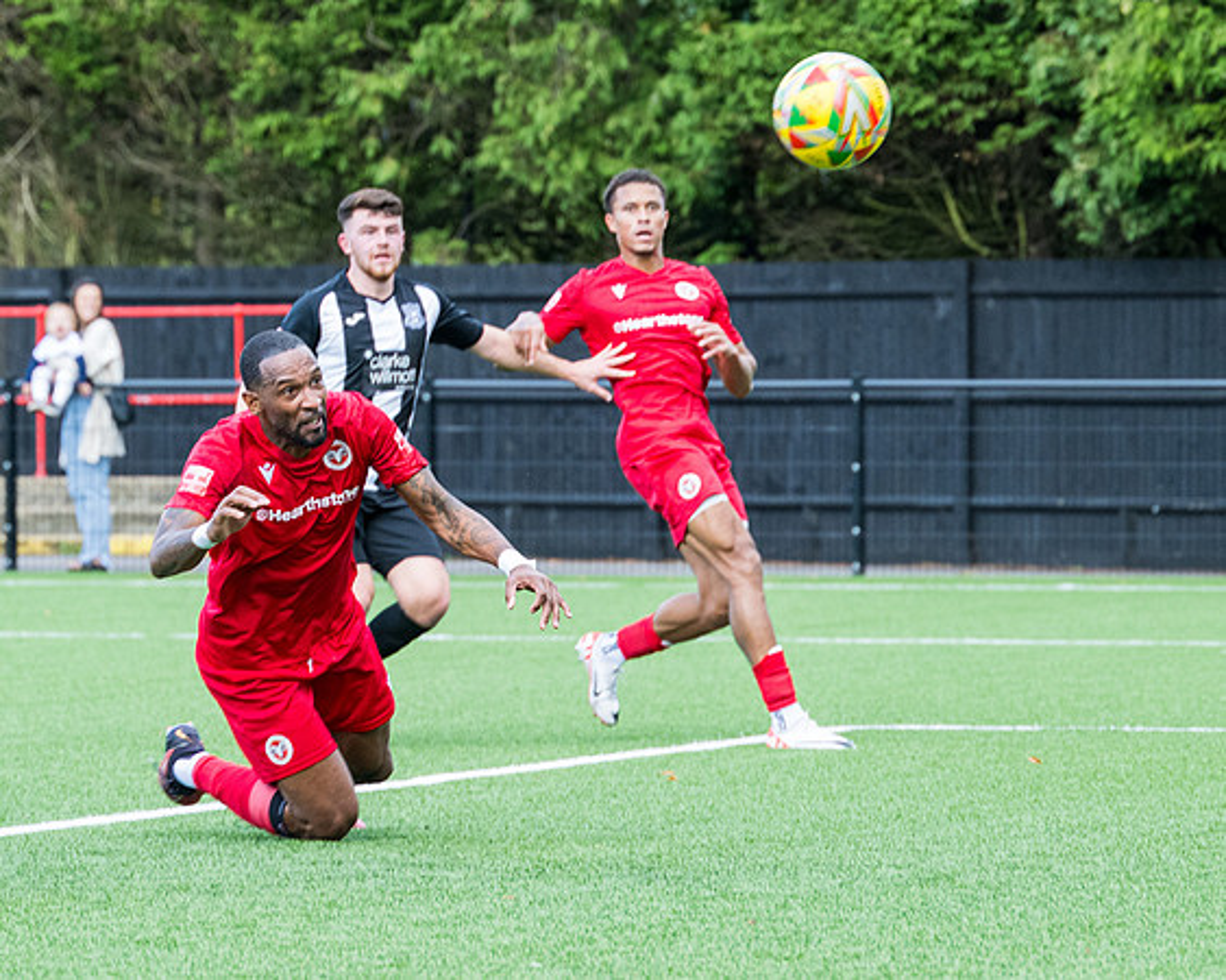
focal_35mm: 279
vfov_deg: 5.5
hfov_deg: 6.9
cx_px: 453
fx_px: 10128
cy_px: 547
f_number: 4.5
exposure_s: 1/800
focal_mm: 130
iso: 800
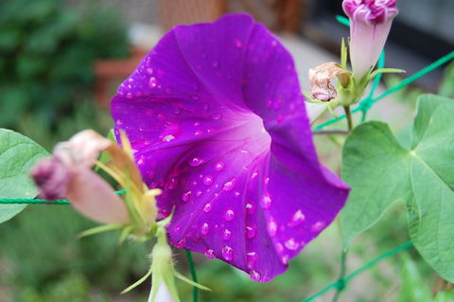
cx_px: 227
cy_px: 151
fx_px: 642
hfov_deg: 38.9
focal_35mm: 51
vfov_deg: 26.4
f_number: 5.6
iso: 220
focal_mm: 34
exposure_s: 1/125
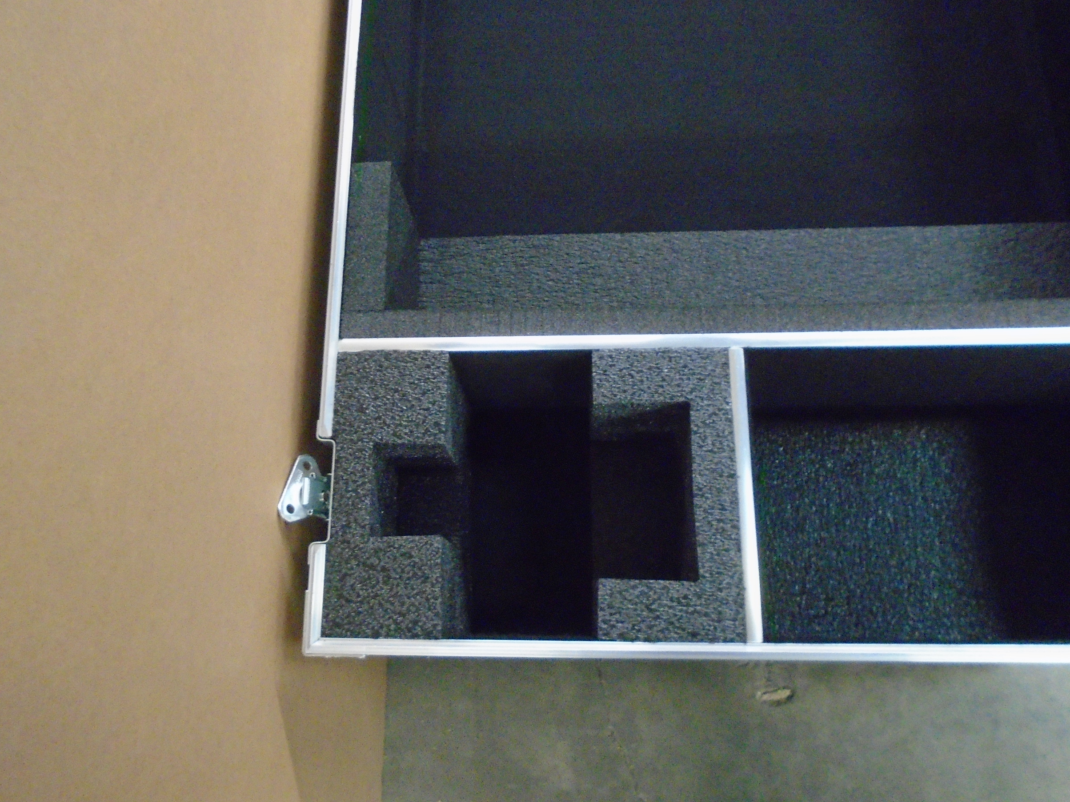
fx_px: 865
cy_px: 412
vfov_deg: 49.7
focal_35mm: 28
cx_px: 499
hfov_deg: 63.4
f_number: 3.2
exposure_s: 1/10
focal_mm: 4.6
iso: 800
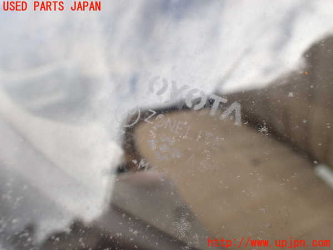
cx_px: 166
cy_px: 125
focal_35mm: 30
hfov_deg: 60.0
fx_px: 289
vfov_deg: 46.8
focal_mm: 5.4
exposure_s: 1/250
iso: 100
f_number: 3.2
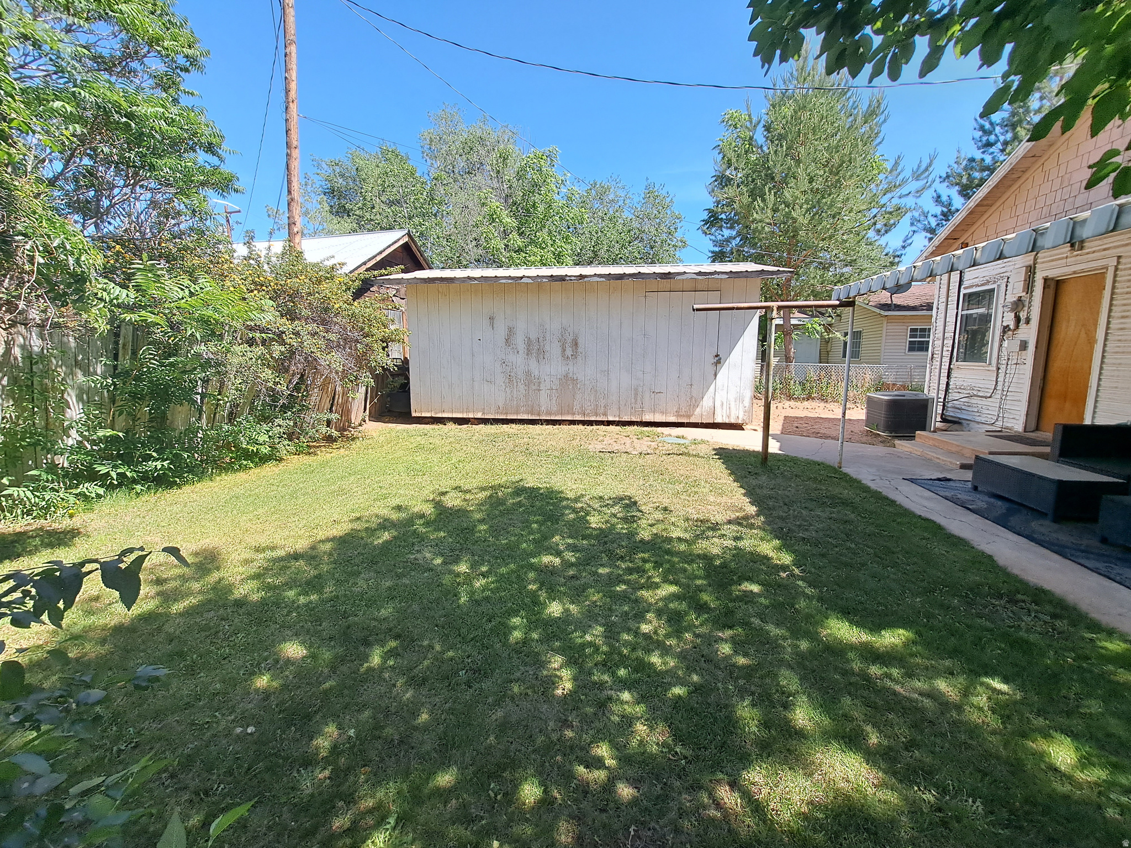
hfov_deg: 106.2
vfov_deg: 89.9
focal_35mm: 13
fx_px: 425
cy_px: 424
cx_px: 566
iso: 50
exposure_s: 1/585
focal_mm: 1.74
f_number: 2.2
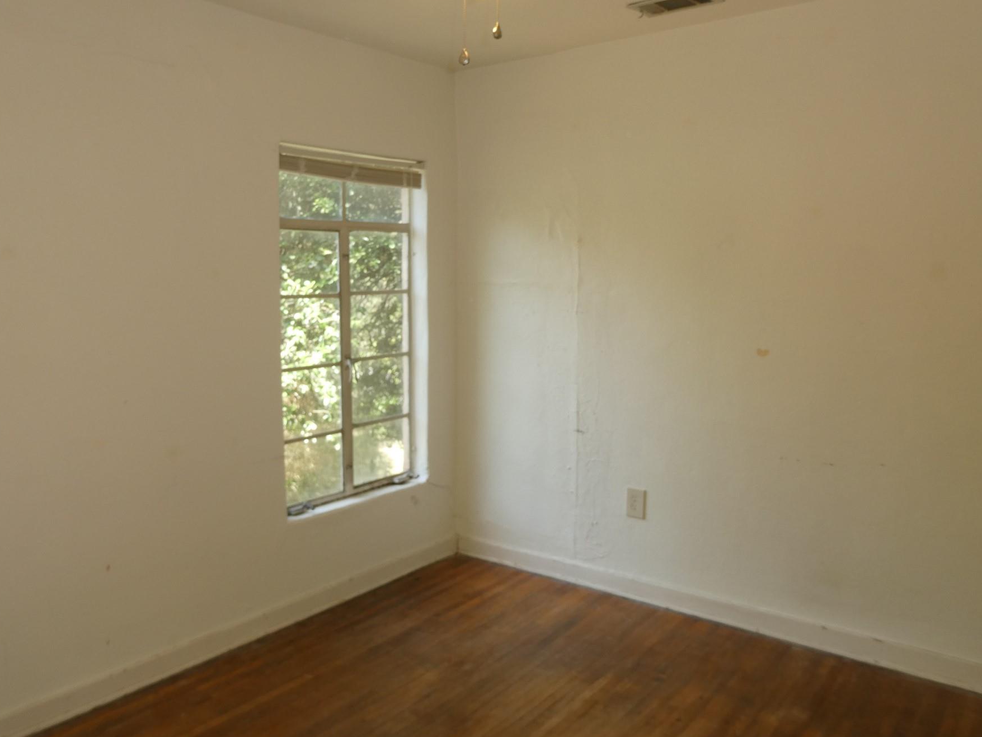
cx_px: 449
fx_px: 794
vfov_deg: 49.8
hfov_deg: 63.3
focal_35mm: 28
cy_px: 376
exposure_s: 1/60
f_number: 3.3
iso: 80
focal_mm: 4.3
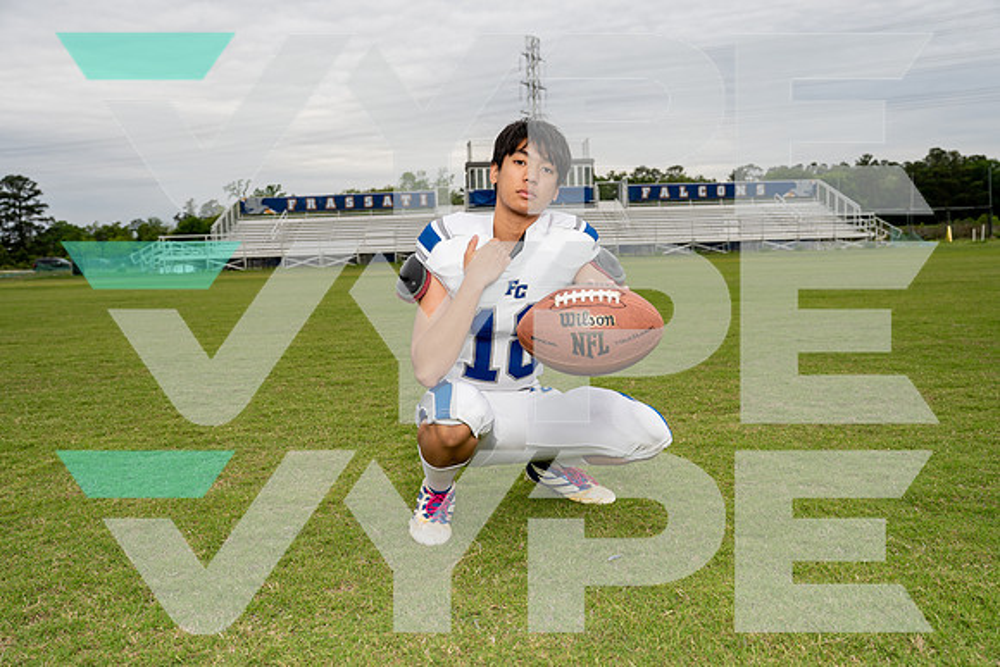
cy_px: 334
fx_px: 917
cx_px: 500
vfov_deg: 40.0
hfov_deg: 57.2
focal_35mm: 33
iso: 200
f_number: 5
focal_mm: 33
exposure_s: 1/250
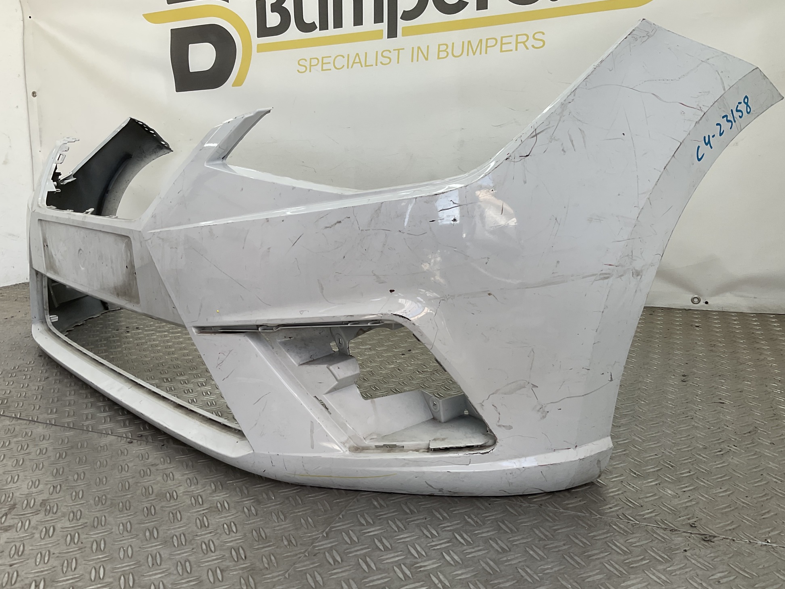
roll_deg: +0.4
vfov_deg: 46.8
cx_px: 381
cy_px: 296
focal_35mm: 30
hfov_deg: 59.9
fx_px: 680
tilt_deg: -14.2
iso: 16
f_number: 1.8
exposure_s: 1/162
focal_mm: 3
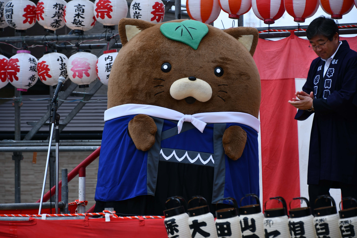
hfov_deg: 10.2
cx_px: 178
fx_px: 2003
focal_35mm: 202
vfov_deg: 6.8
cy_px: 119
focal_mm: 135
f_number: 6.3
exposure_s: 1/250
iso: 125
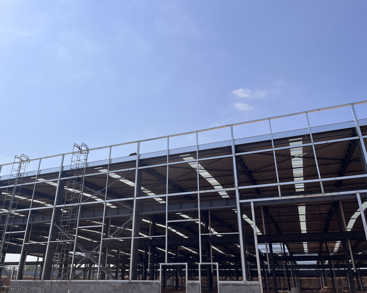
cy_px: 147
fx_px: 304
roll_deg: -1.8
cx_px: 165
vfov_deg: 51.5
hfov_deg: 62.1
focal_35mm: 28
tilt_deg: +24.6
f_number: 1.6
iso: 50
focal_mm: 5.1
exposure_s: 1/9091
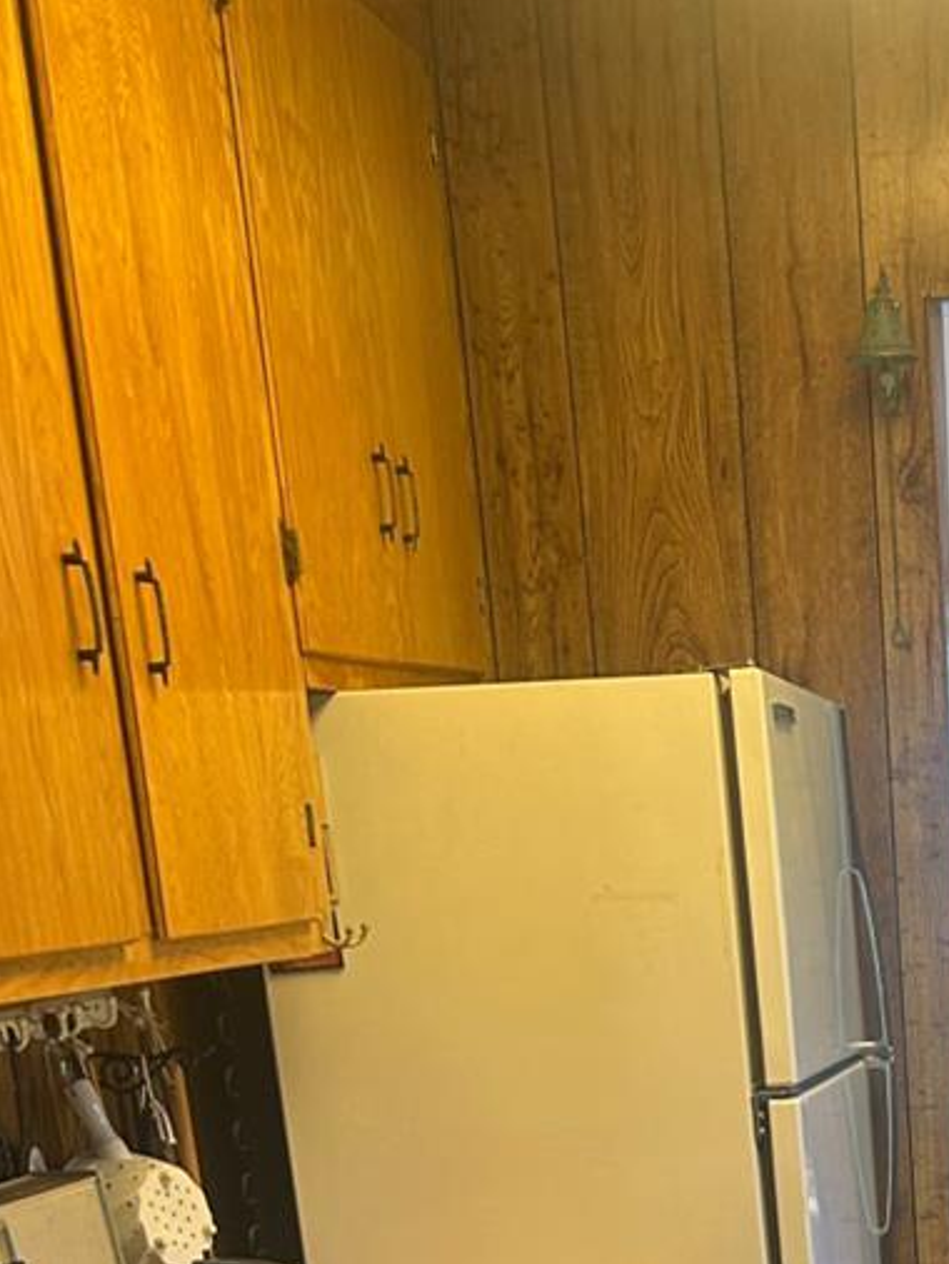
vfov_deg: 21.9
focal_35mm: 77
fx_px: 2812
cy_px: 1791
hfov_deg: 18.2
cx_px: 1145
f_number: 1.5
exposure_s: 1/60
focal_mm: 5.7
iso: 100
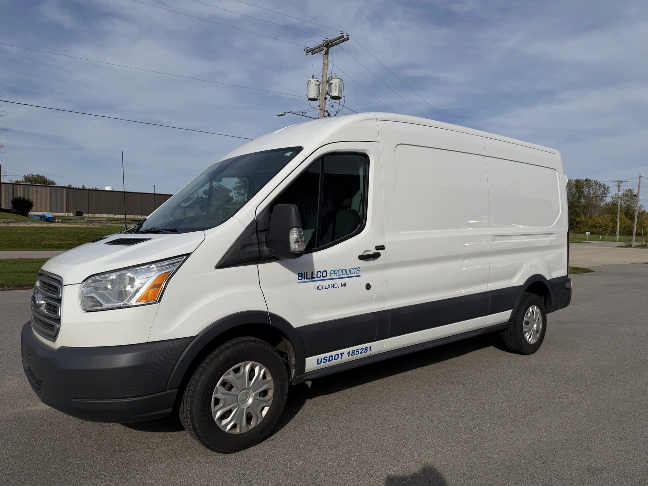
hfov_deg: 71.6
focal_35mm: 24
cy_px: 243
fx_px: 449
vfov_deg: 56.8
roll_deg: -0.5
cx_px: 324
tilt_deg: -3.0
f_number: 1.78
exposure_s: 1/11905
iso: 80
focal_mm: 6.76
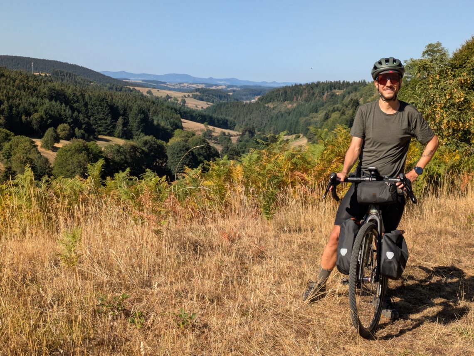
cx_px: 237
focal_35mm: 51
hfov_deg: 37.5
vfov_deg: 28.6
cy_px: 178
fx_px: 699
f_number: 1.89
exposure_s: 1/1595
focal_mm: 5.43
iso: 44
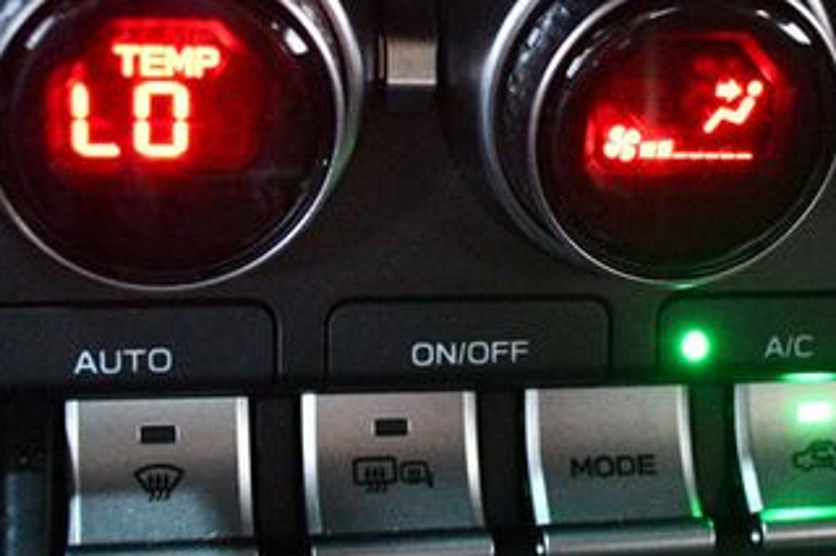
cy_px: 251
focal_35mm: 72
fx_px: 1671
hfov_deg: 28.0
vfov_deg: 18.9
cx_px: 525
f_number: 4
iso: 12800
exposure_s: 1/30
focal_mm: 24
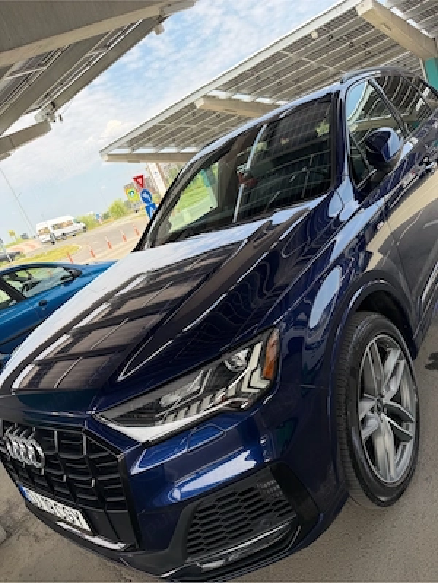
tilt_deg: -14.6
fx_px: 405
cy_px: 292
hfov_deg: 56.8
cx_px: 219
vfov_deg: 71.6
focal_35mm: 24
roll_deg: +22.2
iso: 80
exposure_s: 1/931
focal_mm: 6.76
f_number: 1.78
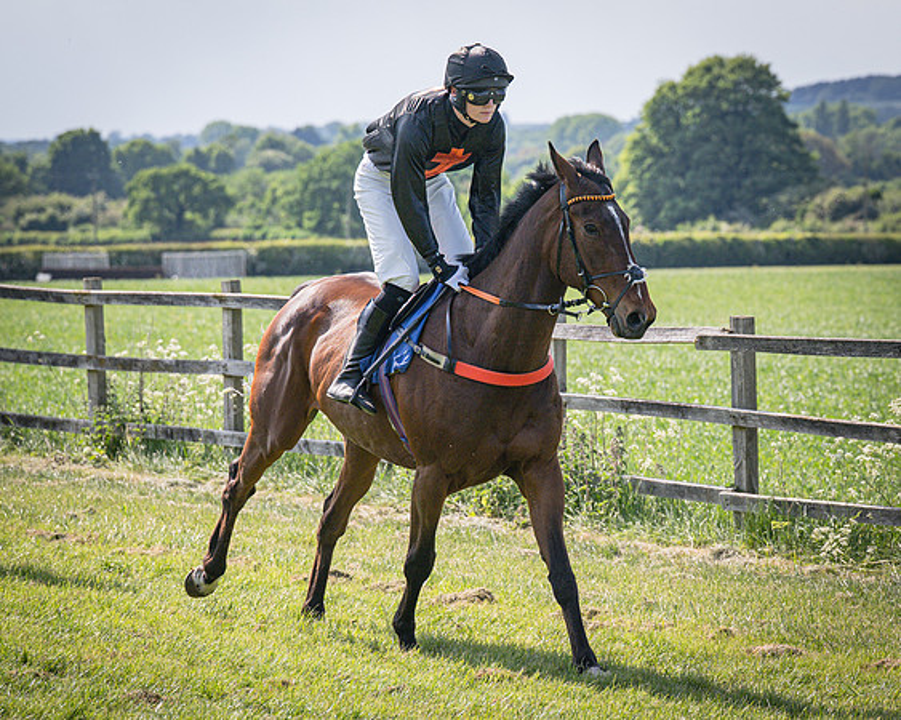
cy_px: 334
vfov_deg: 8.2
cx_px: 509
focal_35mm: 188
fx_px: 5013
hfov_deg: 10.3
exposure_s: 1/3200
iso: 400
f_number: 4
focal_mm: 100
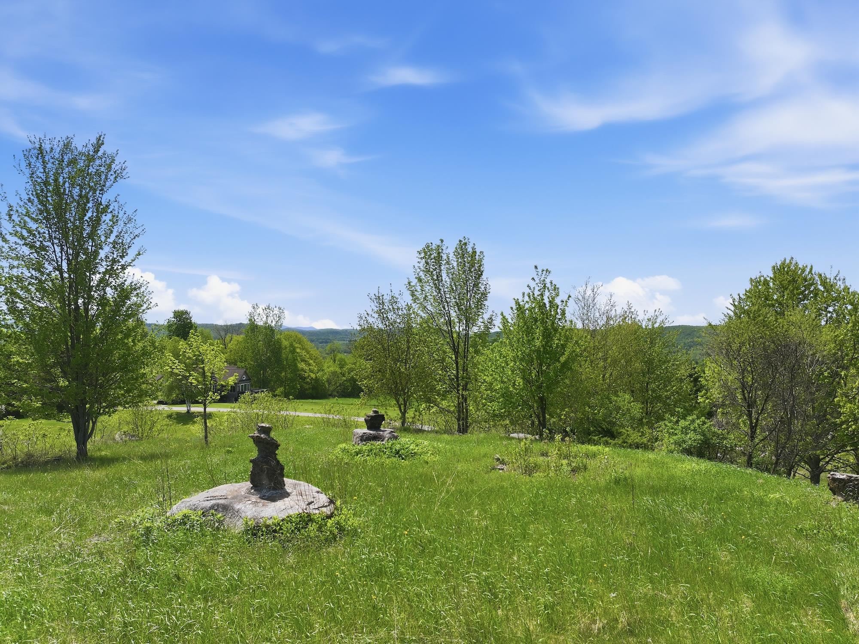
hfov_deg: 71.6
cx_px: 430
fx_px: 595
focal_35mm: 24
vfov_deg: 56.8
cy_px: 322
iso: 110
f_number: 2.8
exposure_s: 1/3200
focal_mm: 12.3
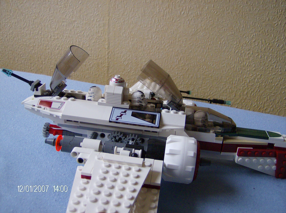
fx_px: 297
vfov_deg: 39.5
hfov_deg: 51.5
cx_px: 143
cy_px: 106
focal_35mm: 36
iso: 200
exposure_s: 1/43.7
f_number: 2.8
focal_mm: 6
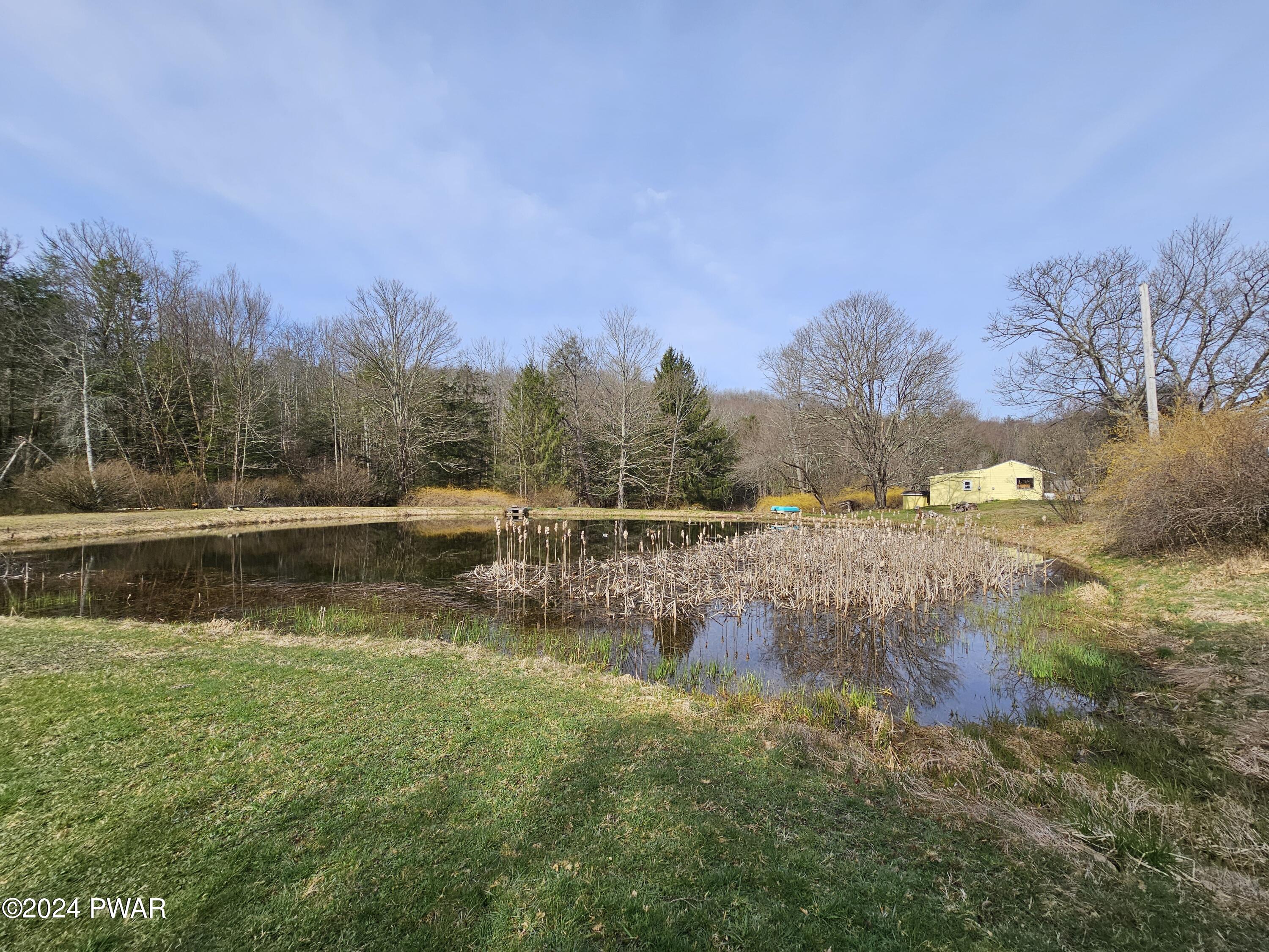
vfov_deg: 89.9
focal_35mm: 13
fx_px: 477
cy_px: 476
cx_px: 634
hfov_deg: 106.2
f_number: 2.2
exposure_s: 1/2246
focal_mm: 2.2
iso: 50
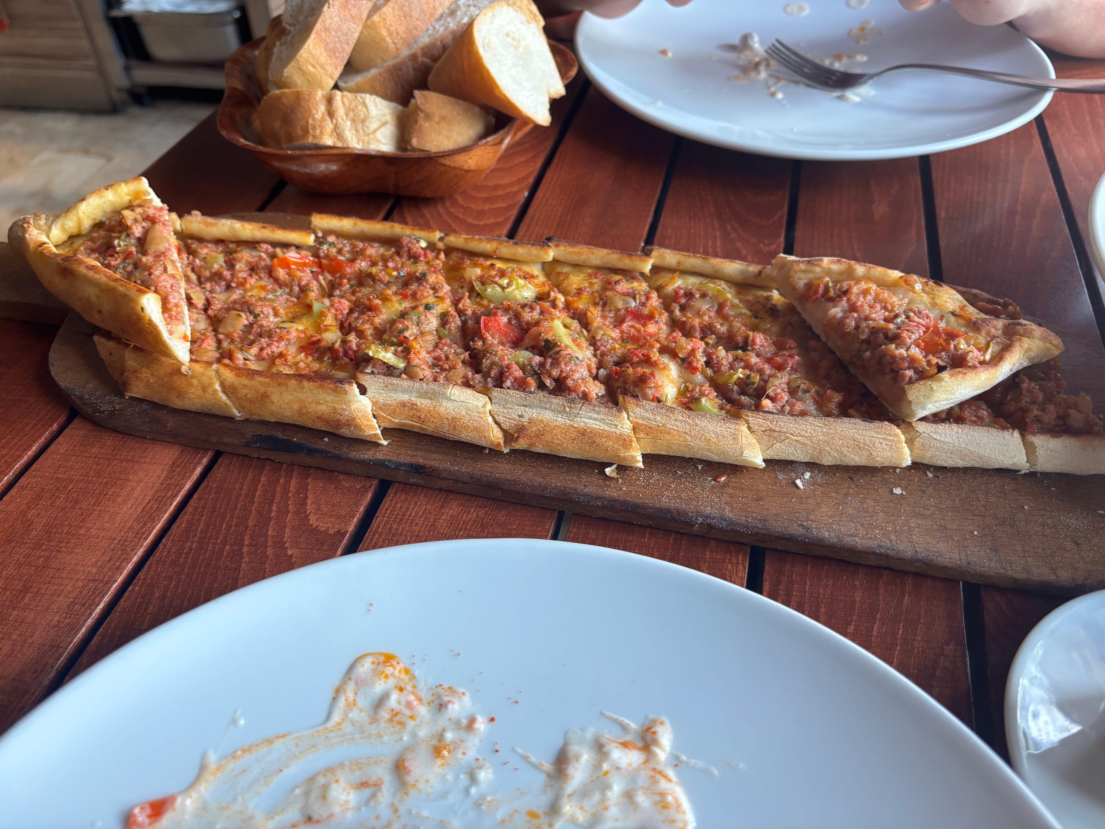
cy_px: 414
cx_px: 552
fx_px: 830
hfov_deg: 67.3
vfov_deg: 53.1
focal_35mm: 26
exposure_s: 1/121
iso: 125
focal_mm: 5.96
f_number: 1.6
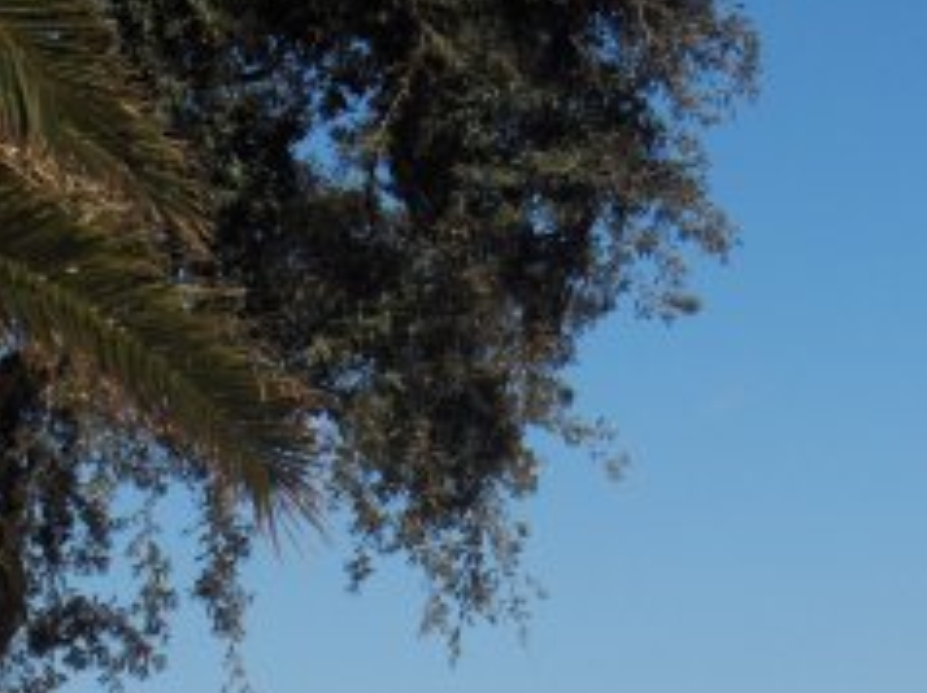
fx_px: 4842
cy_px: 703
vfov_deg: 8.1
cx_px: 721
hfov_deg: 10.9
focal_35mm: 181
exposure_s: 1/493
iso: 50
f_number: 6.7
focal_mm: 17.5
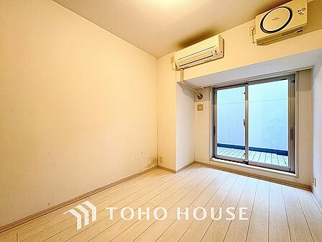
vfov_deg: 85.7
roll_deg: +0.9
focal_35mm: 14
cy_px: 121
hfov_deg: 102.1
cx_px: 161
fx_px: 130
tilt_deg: +0.1
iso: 125
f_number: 2.2
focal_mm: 2.22
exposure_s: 1/50
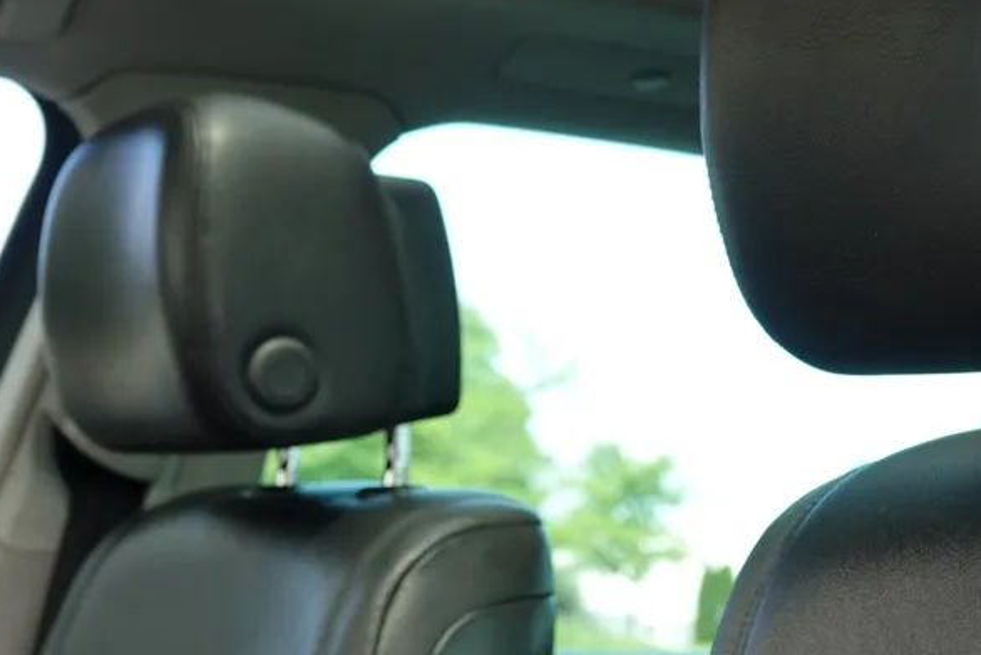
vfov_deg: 12.2
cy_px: 235
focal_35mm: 112
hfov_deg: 18.3
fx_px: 3053
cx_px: 488
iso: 125
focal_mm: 19.68
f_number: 3.2
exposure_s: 1/60
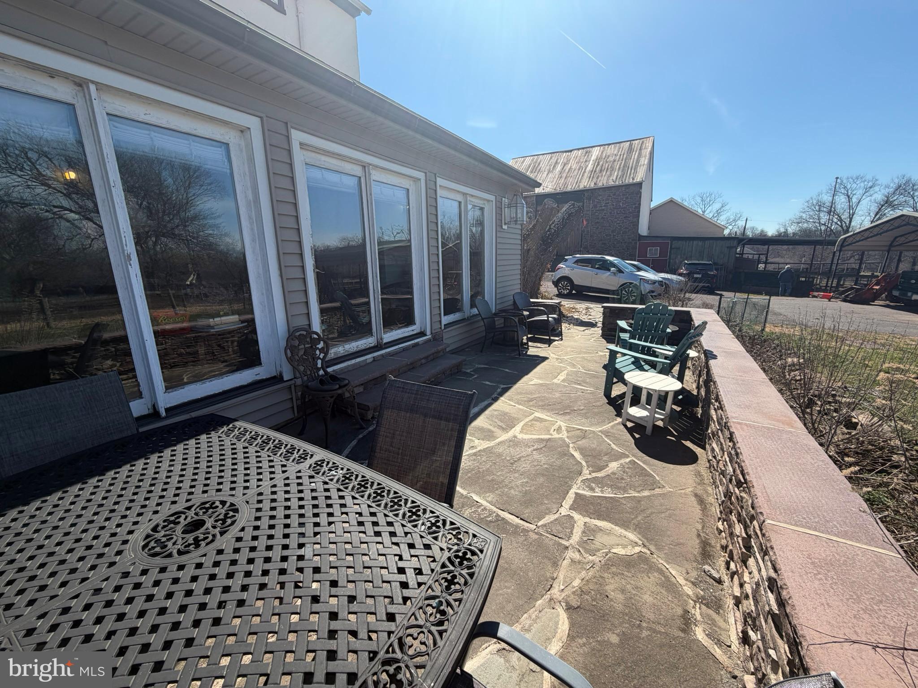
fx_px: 371
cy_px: 344
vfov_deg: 85.7
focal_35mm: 14
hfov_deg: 102.1
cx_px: 459
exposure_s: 1/770
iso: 25
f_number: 2.2
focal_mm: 2.22
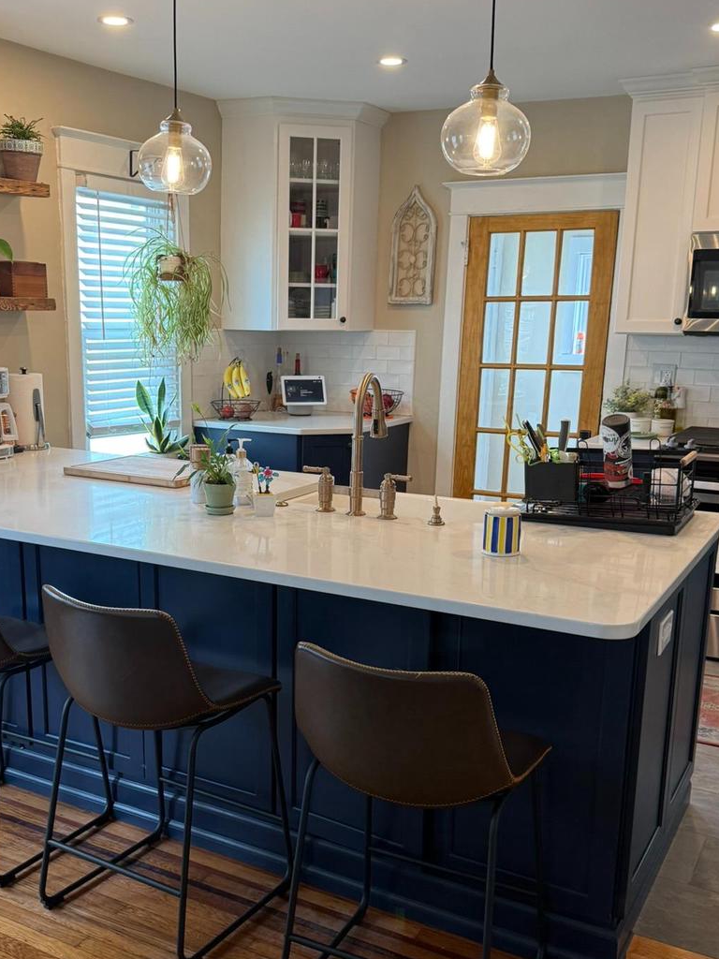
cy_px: 547
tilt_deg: -12.6
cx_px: 288
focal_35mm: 36
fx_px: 997
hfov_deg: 39.5
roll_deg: -0.5
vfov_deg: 51.2
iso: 200
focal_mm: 6.76
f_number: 1.78
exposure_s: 1/120
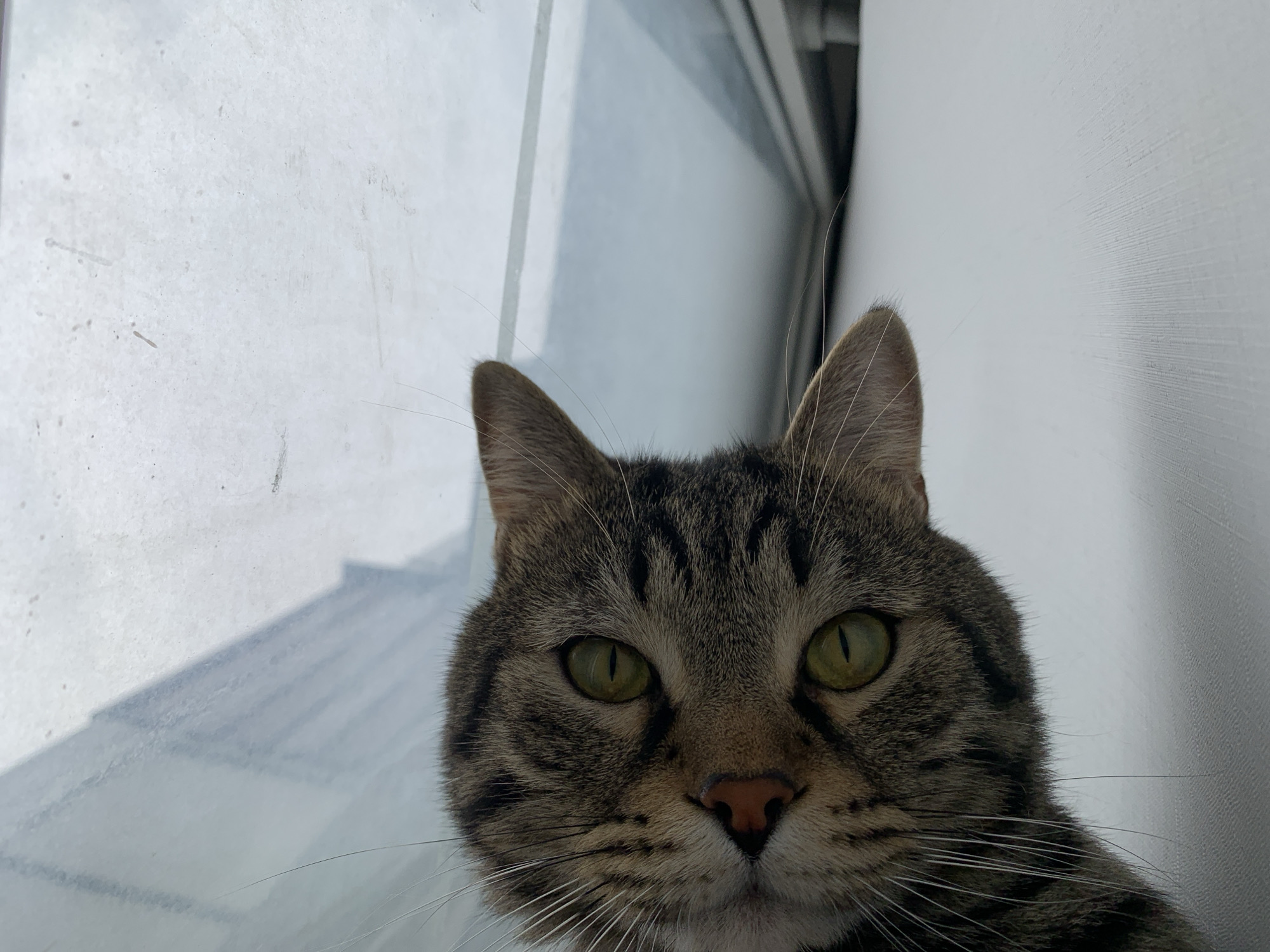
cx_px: 635
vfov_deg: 53.1
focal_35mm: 26
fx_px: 954
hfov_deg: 67.3
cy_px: 476
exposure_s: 1/1332
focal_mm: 4.25
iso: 25
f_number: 1.8
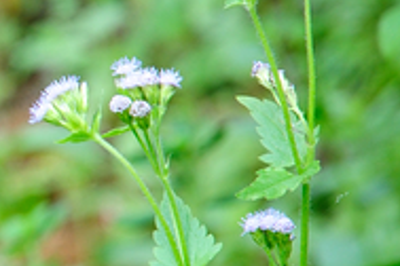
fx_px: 5242
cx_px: -273
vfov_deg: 2.9
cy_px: 136
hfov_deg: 4.3
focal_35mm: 472
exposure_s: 1/60
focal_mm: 85
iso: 200
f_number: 5.6
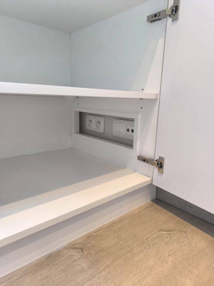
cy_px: 143
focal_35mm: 23
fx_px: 190
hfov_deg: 58.9
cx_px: 107
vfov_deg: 73.9
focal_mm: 6.14
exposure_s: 1/50
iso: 800
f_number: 1.65
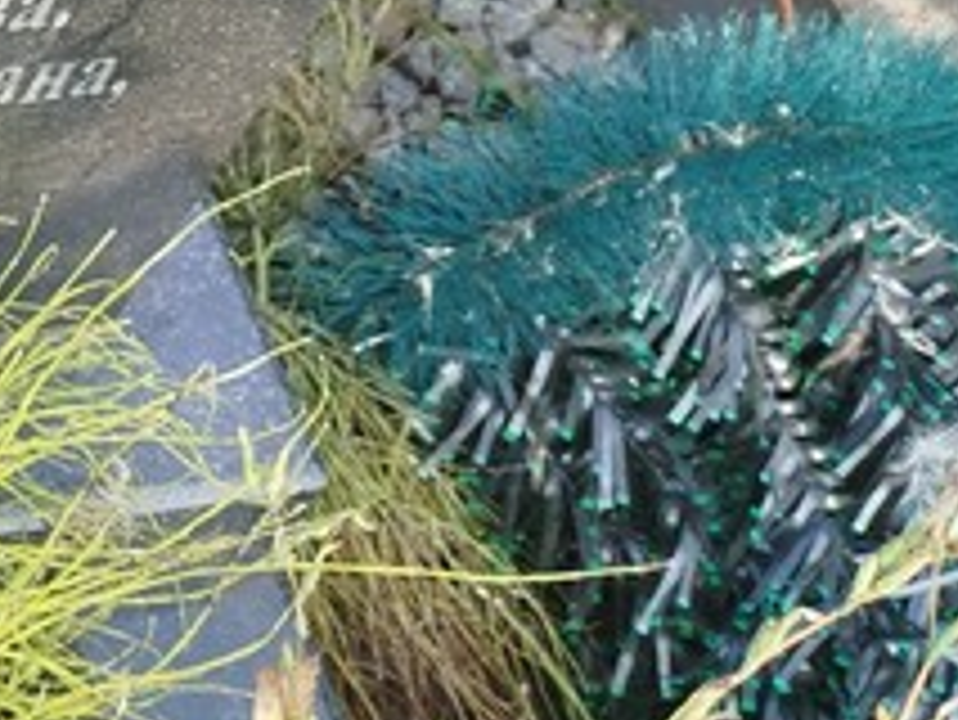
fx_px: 2492
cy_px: -256
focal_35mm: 90
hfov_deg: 18.2
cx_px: -648
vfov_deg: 15.5
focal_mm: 5.31
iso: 50
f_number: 1.7
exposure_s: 1/158
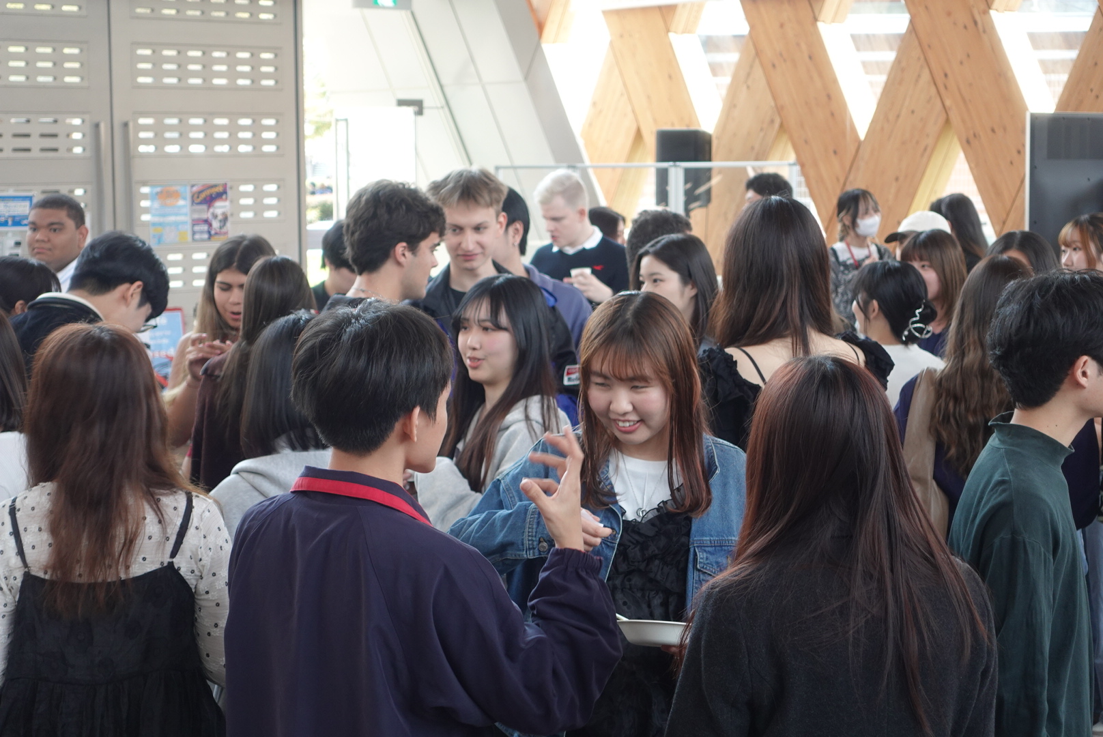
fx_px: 2146
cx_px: 552
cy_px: 368
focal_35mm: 70
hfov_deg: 28.8
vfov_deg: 19.5
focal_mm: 25.7
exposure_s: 1/80
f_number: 2.8
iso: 320
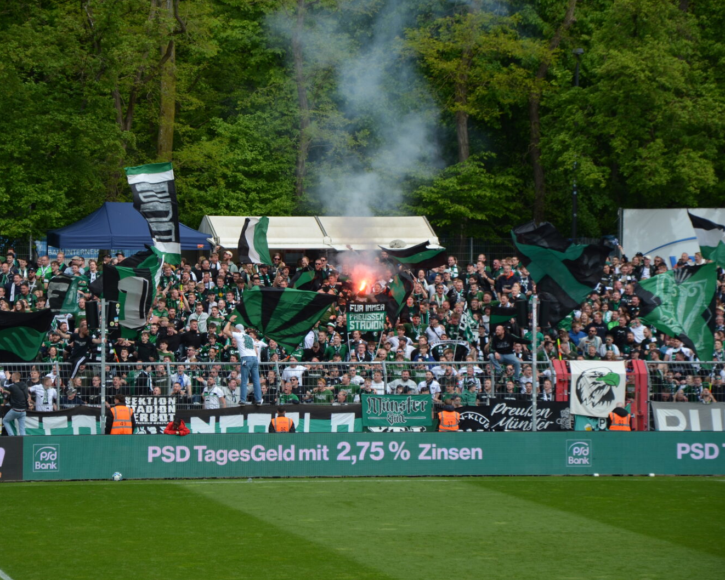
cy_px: 290
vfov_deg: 8.7
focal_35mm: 179
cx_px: 305
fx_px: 3832
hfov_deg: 10.8
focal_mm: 105
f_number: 6.3
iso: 200
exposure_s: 1/640
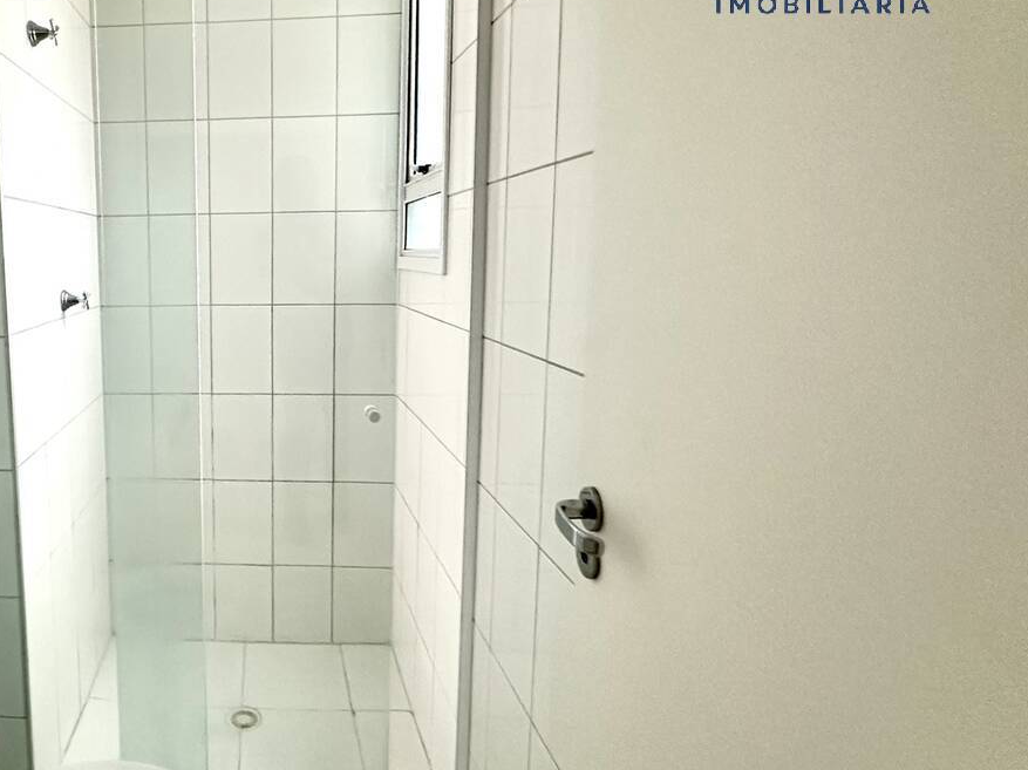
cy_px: 334
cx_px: 202
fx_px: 683
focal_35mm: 23
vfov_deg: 58.6
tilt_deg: -7.7
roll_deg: -0.3
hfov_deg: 66.9
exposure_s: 1/60
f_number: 2.2
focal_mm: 2.22
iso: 500
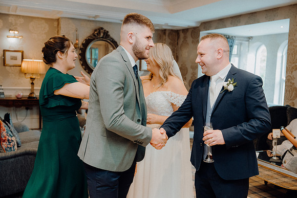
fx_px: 322
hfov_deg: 49.5
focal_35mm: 39
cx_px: 148
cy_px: 99
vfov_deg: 34.2
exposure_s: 1/160
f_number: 3.5
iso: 2500
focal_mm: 39
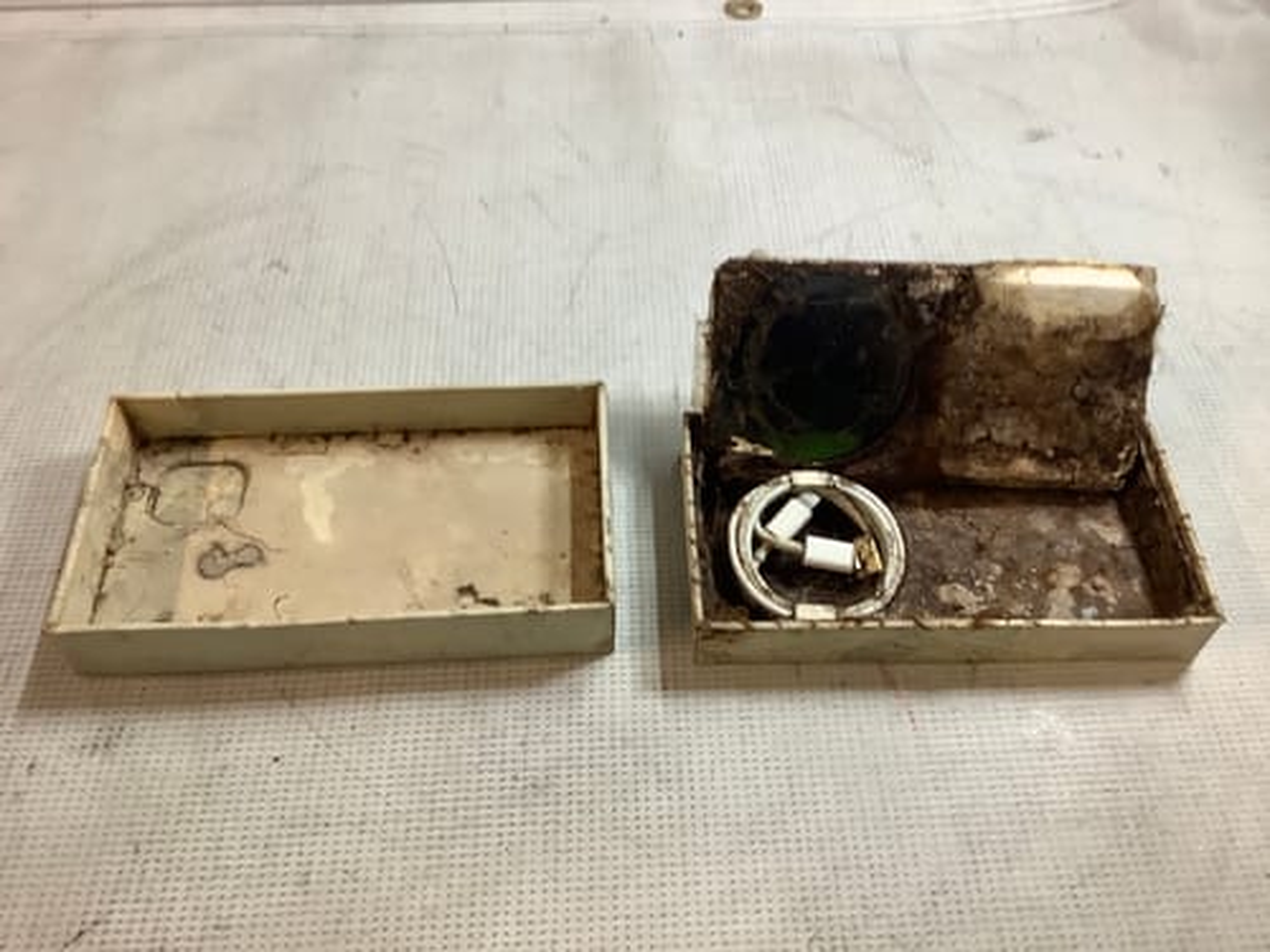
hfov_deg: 58.4
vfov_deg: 45.4
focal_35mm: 31
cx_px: 635
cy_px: 476
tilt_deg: -52.6
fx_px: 1137
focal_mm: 3.3
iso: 125
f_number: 2.4
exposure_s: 1/50
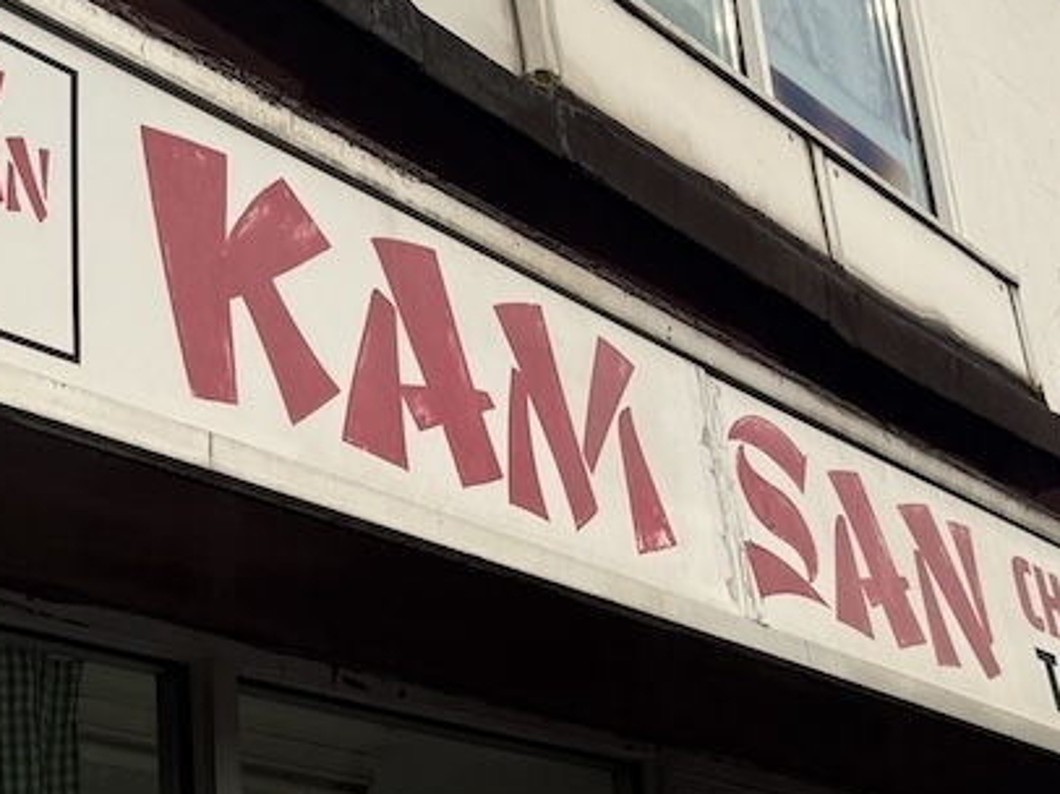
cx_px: 486
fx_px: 2173
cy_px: 373
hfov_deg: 27.4
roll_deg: +5.2
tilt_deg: +21.6
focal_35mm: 71
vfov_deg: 20.7
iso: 80
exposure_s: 1/9091
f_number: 1.78
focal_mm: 6.76
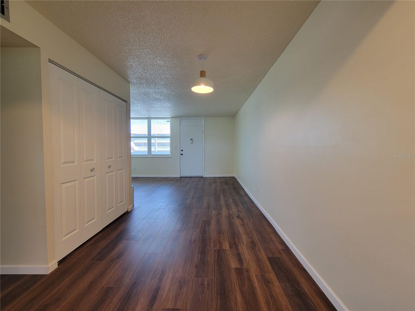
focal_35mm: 13
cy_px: 156
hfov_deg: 106.2
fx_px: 156
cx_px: 208
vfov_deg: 89.9
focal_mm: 2.2
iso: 100
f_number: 2.2
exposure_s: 1/60
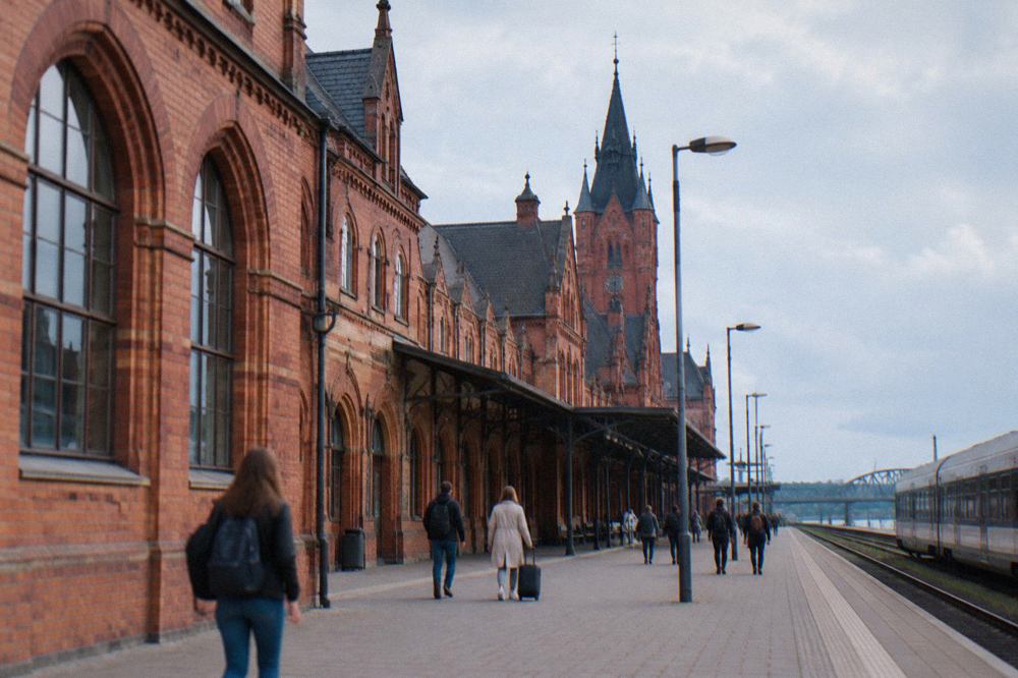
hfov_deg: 54.5
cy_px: 339
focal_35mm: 35
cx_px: 509
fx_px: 989
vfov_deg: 37.8
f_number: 10
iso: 320
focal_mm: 35
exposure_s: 1/200
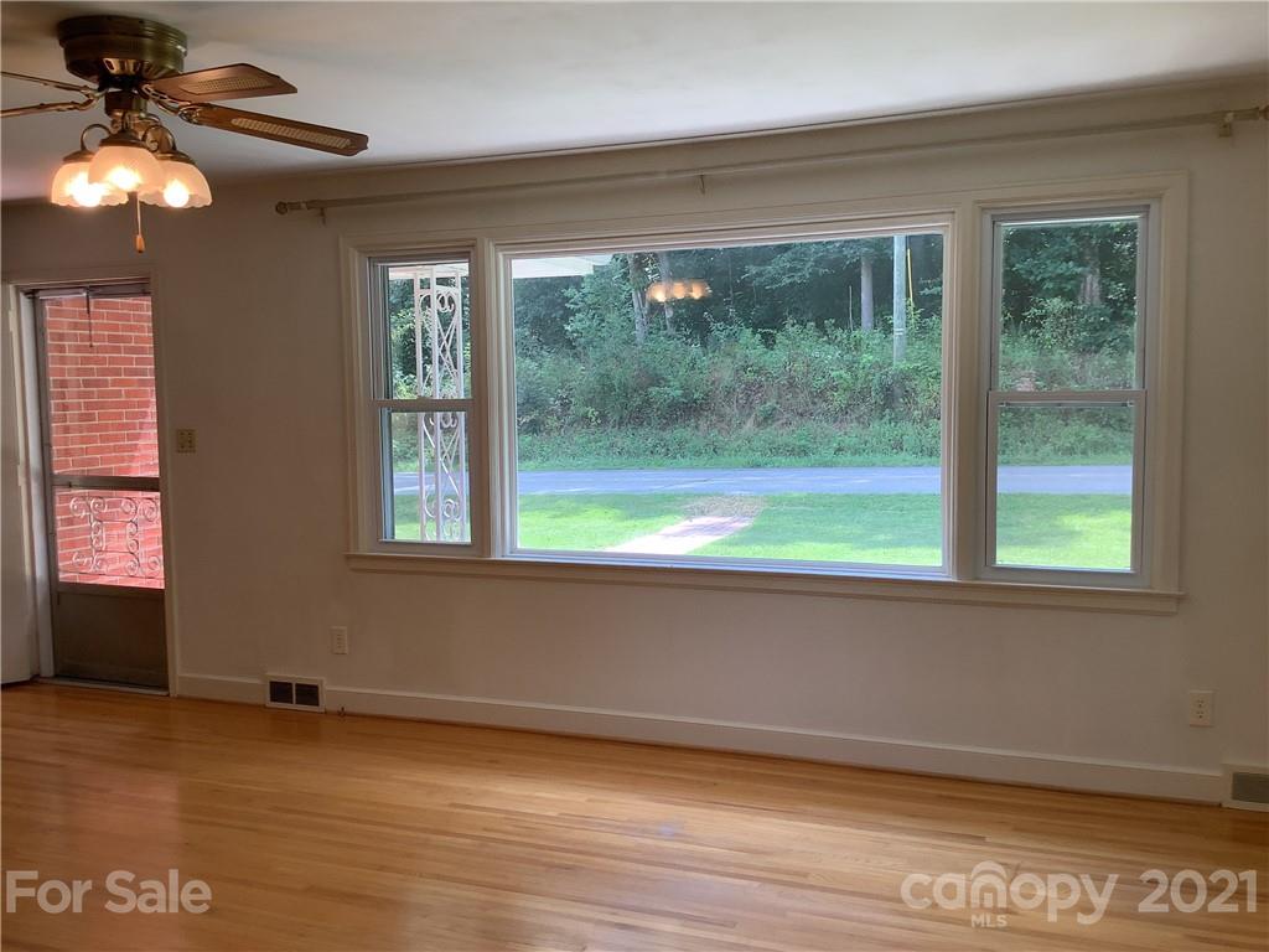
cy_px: 476
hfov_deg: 58.4
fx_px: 1136
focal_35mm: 31
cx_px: 634
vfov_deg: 45.4
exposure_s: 1/120
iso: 50
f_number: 2.4
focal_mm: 3.3
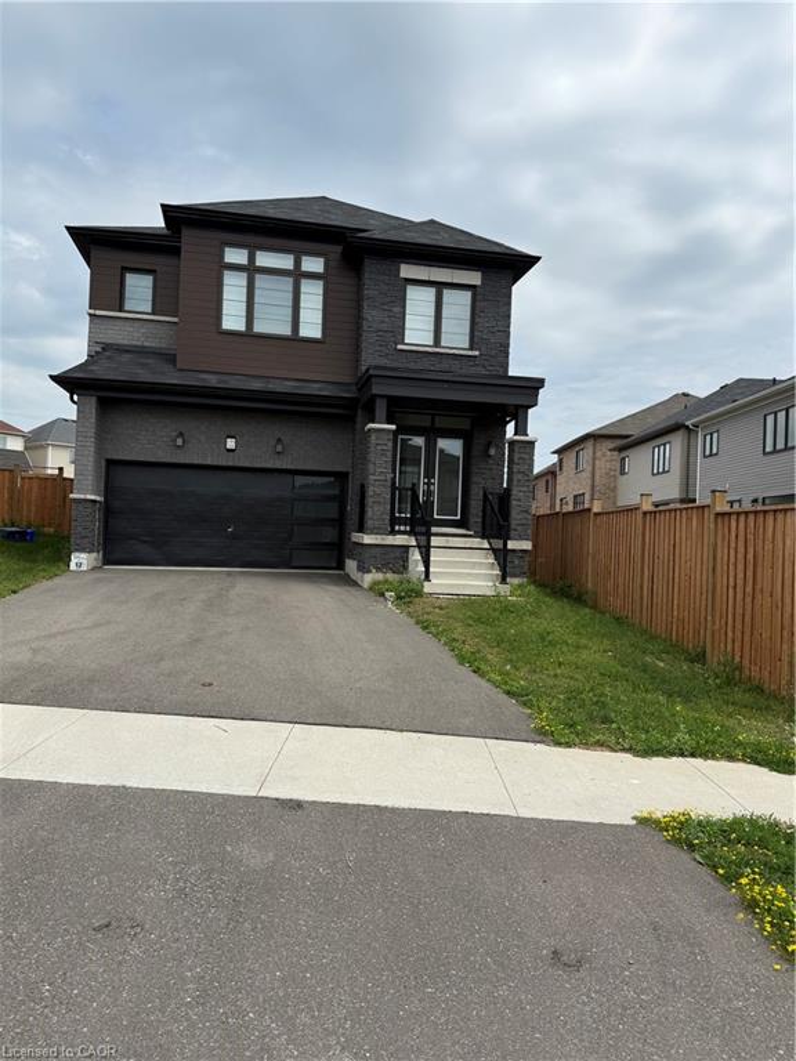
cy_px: 530
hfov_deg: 56.8
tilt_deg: +3.1
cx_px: 398
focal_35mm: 24
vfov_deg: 71.6
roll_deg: -0.6
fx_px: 736
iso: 80
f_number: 1.78
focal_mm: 6.76
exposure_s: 1/5714
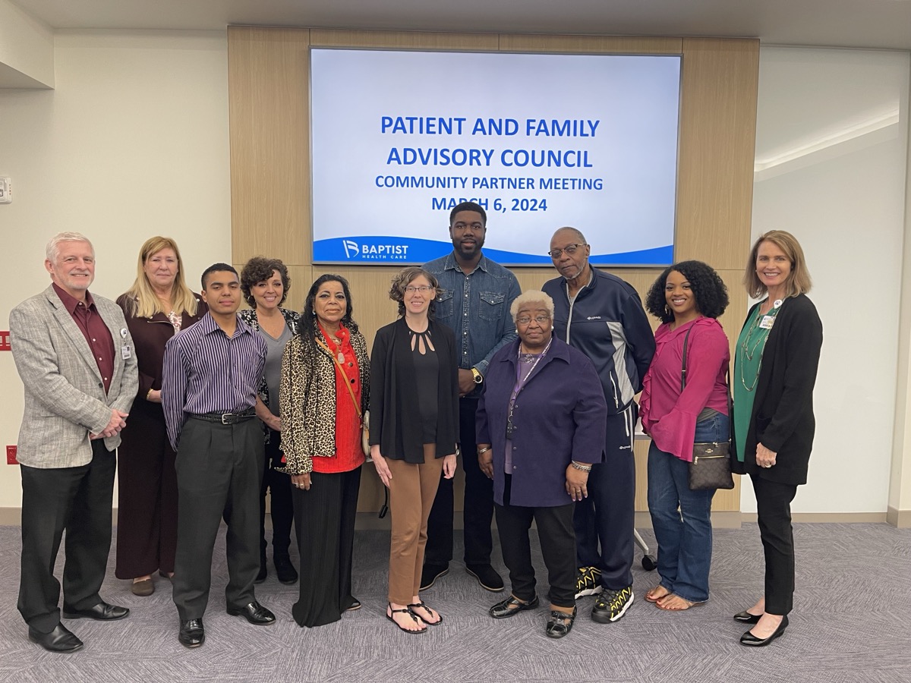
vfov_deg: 53.1
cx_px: 456
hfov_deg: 67.3
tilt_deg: -4.9
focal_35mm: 26
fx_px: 684
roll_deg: -0.8
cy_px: 342
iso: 80
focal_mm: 5.1
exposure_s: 1/60
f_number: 1.6
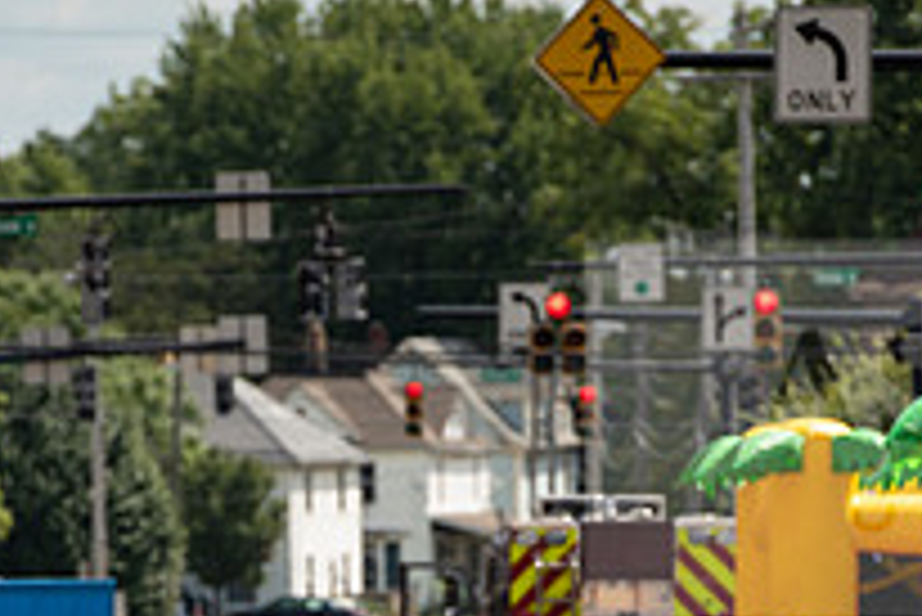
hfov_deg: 3.7
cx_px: 450
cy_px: 785
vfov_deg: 2.5
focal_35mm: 551
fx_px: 14121
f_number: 5.6
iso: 200
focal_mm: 195
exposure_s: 1/800
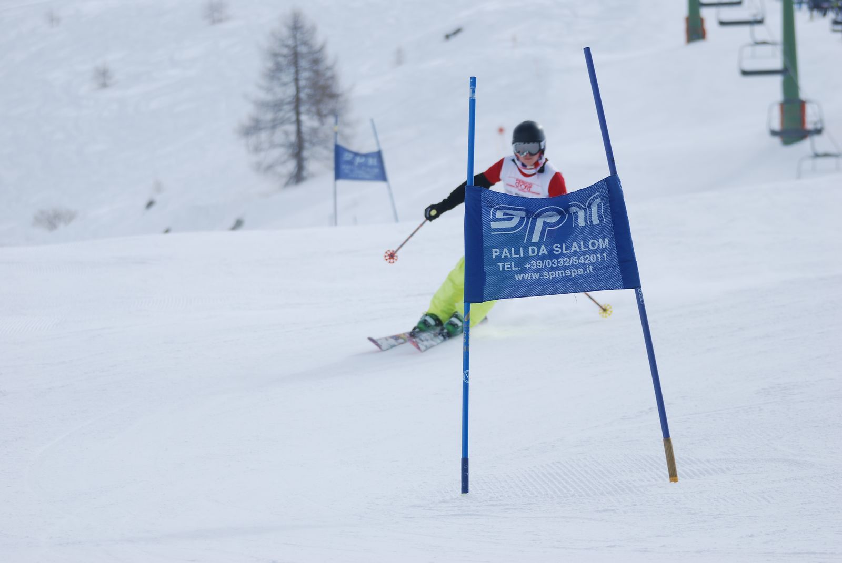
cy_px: 282
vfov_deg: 6.1
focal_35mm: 225
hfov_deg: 9.1
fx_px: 5269
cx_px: 421
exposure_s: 1/1000
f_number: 5
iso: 100
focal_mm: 150
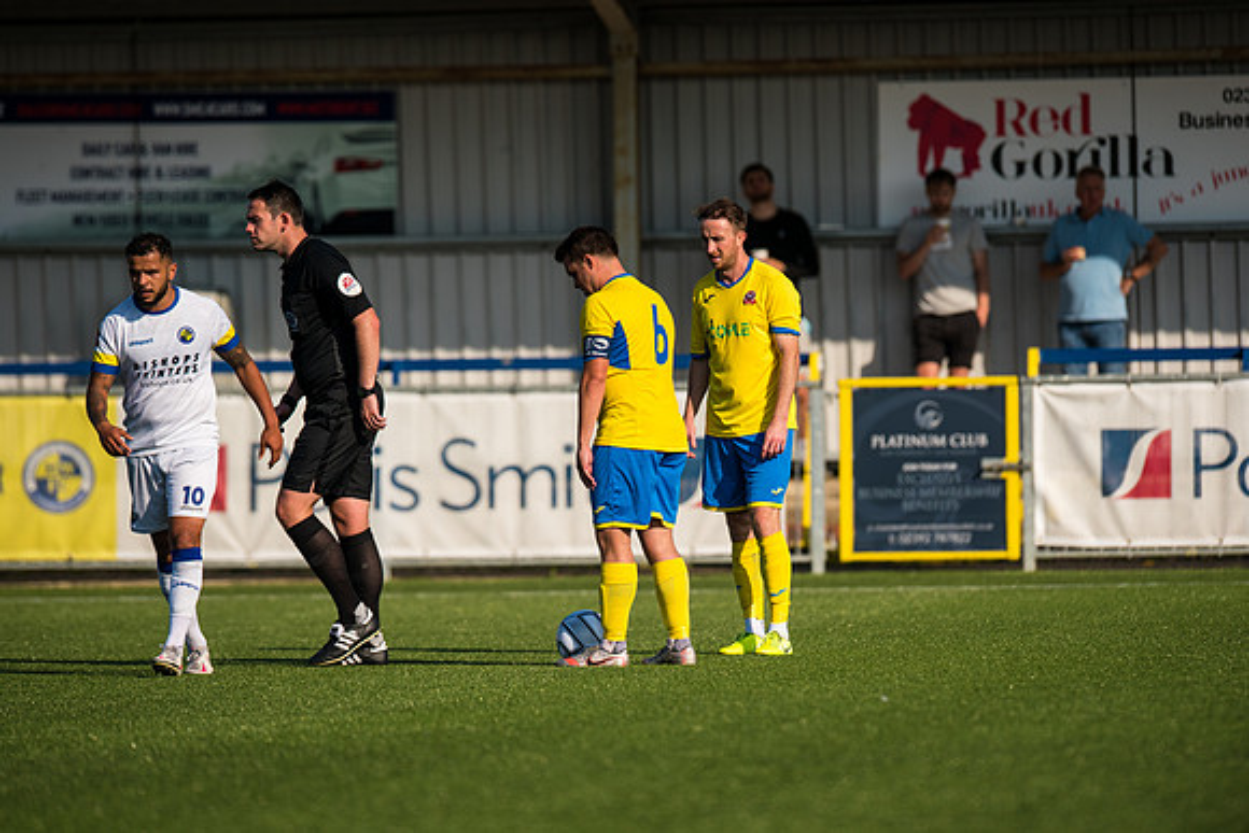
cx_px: 624
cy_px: 416
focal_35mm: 400
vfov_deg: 3.4
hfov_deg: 5.2
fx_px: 13880
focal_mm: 400
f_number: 5
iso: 200
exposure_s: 1/4000
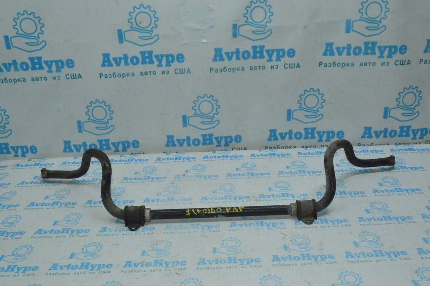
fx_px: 394
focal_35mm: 33
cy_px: 143
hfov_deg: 57.3
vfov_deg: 39.9
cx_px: 215
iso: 5600
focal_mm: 22
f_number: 16
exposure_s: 1/200
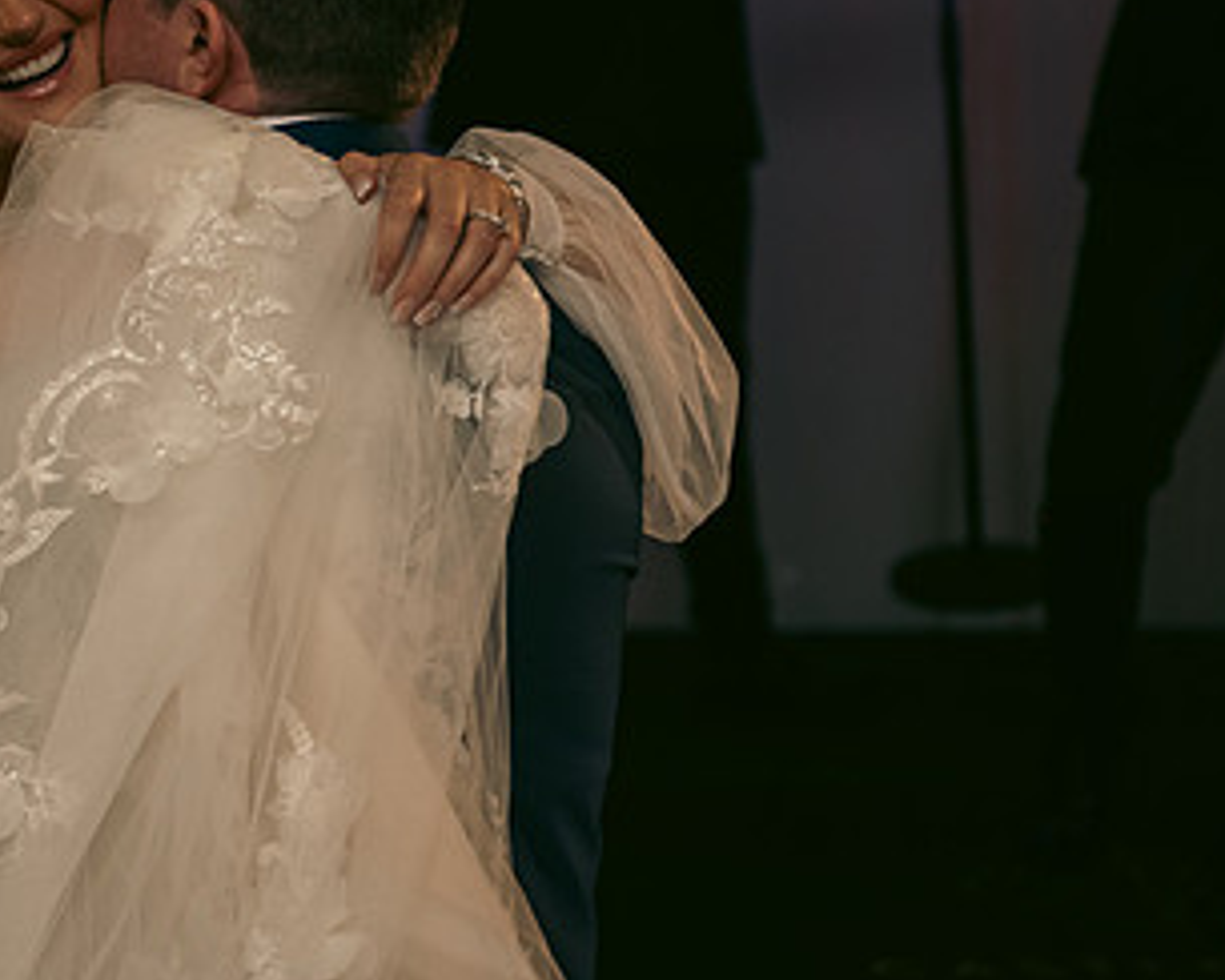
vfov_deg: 12.3
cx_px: 321
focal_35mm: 125
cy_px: 315
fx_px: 4532
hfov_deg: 15.3
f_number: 3.5
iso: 640
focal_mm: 70
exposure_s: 1/160
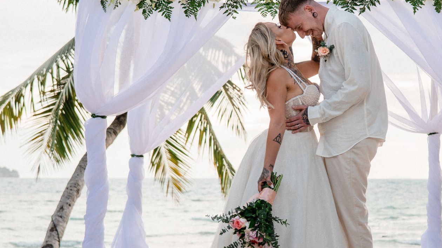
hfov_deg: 21.7
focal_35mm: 98
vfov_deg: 12.3
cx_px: 308
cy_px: 108
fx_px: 1148
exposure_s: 1/2000
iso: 400
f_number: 3.5
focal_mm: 50
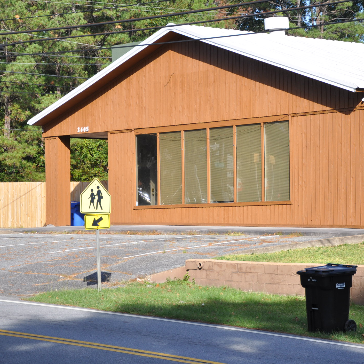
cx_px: 225
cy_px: 182
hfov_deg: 14.5
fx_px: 1428
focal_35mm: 120
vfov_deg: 14.5
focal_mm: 62
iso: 250
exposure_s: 1/640
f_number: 6.3
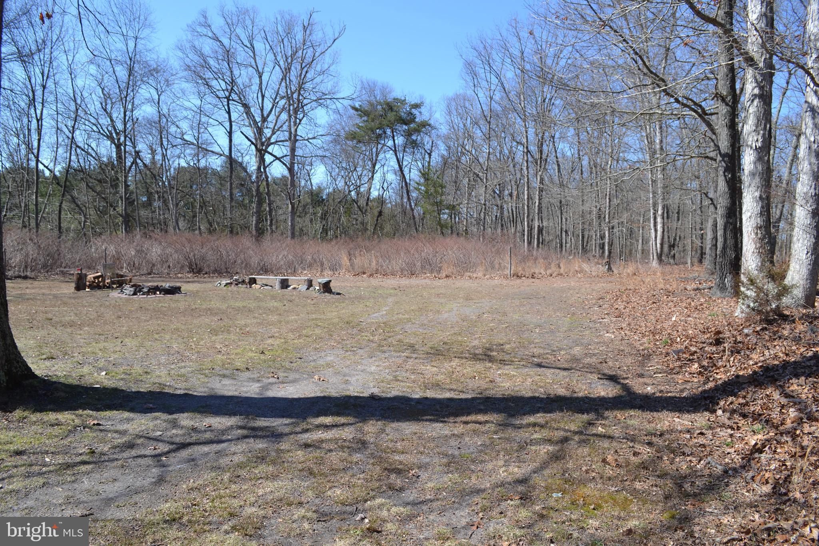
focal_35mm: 27
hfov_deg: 67.4
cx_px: 410
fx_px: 614
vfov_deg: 47.9
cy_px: 273
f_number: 7.1
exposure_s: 1/200
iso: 100
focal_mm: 18
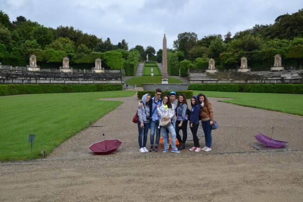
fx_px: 303
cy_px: 101
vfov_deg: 36.9
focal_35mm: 36
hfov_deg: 53.1
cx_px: 152
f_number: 5.6
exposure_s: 1/125
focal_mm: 24
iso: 100
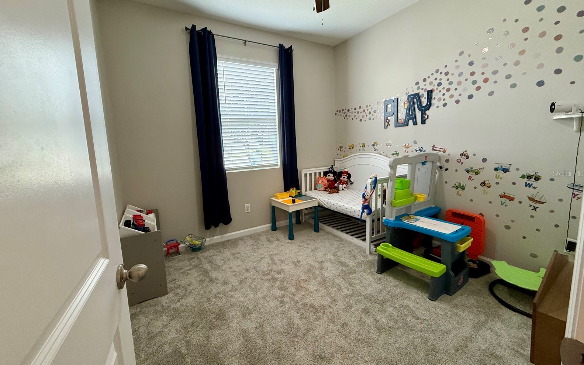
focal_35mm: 15
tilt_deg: -6.7
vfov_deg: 74.7
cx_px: 293
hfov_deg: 101.5
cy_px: 173
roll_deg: +2.6
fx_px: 239
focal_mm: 2.22
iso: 400
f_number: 2.2
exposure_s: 1/60
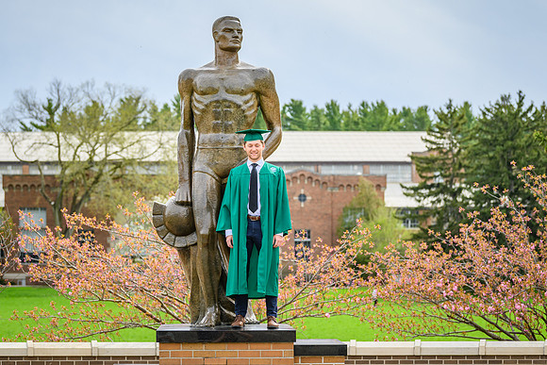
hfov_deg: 21.0
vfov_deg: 14.1
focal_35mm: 97
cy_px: 173
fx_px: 1474
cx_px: 288
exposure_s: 1/1600
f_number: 4
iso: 400
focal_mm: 92
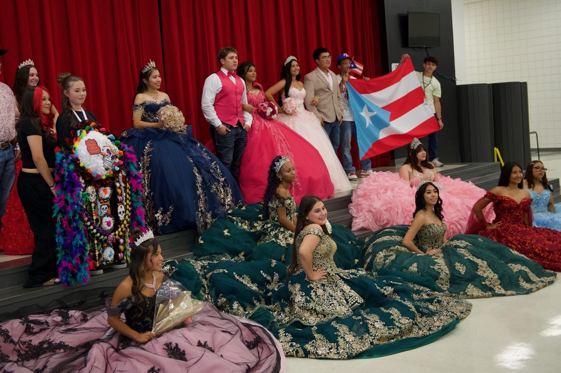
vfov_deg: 28.0
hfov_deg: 41.0
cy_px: 176
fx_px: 747
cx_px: 241
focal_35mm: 48
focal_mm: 42
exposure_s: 1/400
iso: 1600
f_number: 2.8
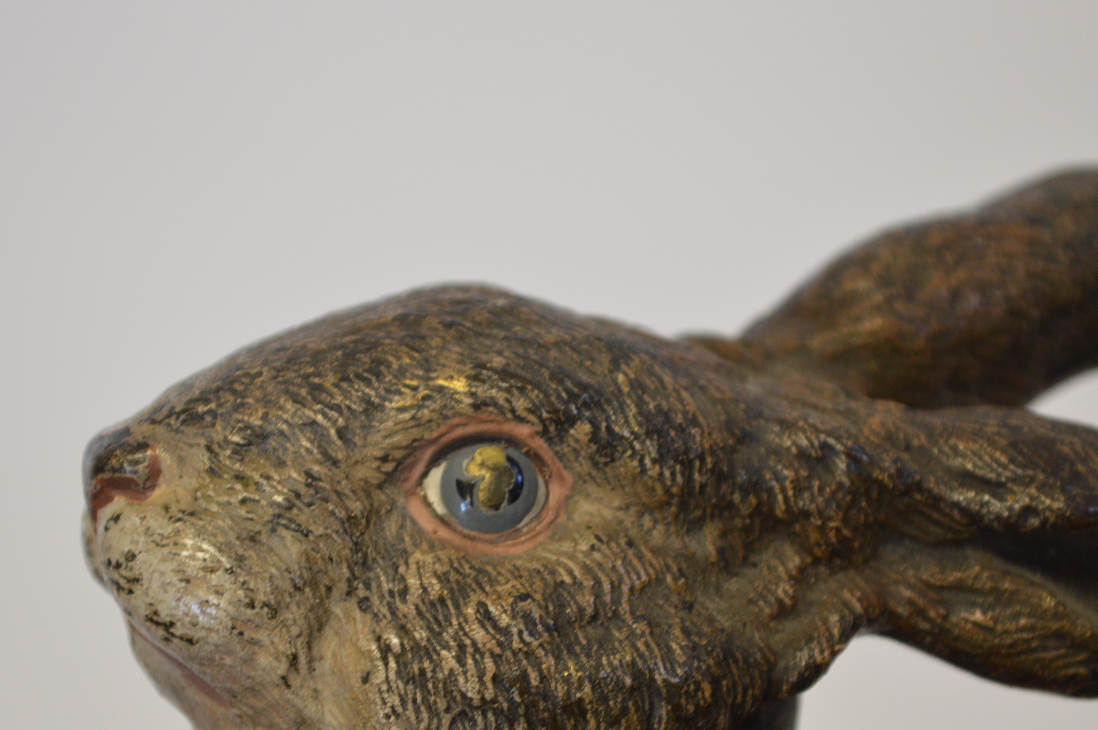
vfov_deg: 12.7
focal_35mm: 108
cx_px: 490
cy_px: 474
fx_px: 3281
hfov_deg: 19.0
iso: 720
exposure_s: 1/60
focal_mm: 55
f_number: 5.6
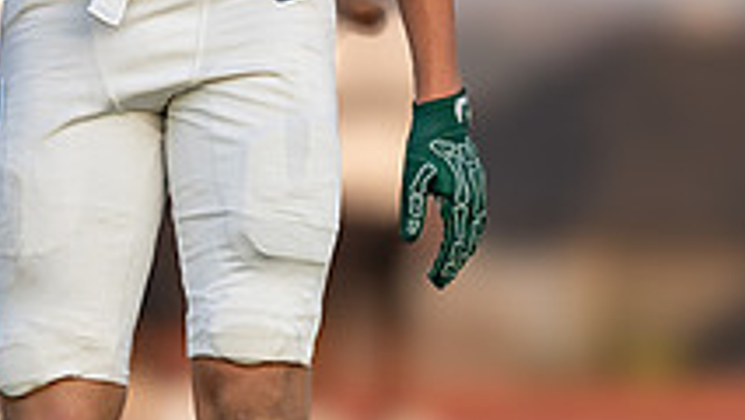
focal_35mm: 899
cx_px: 258
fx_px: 17766
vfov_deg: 1.4
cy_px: -84
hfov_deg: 2.4
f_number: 2.8
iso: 400
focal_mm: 200
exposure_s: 1/2500
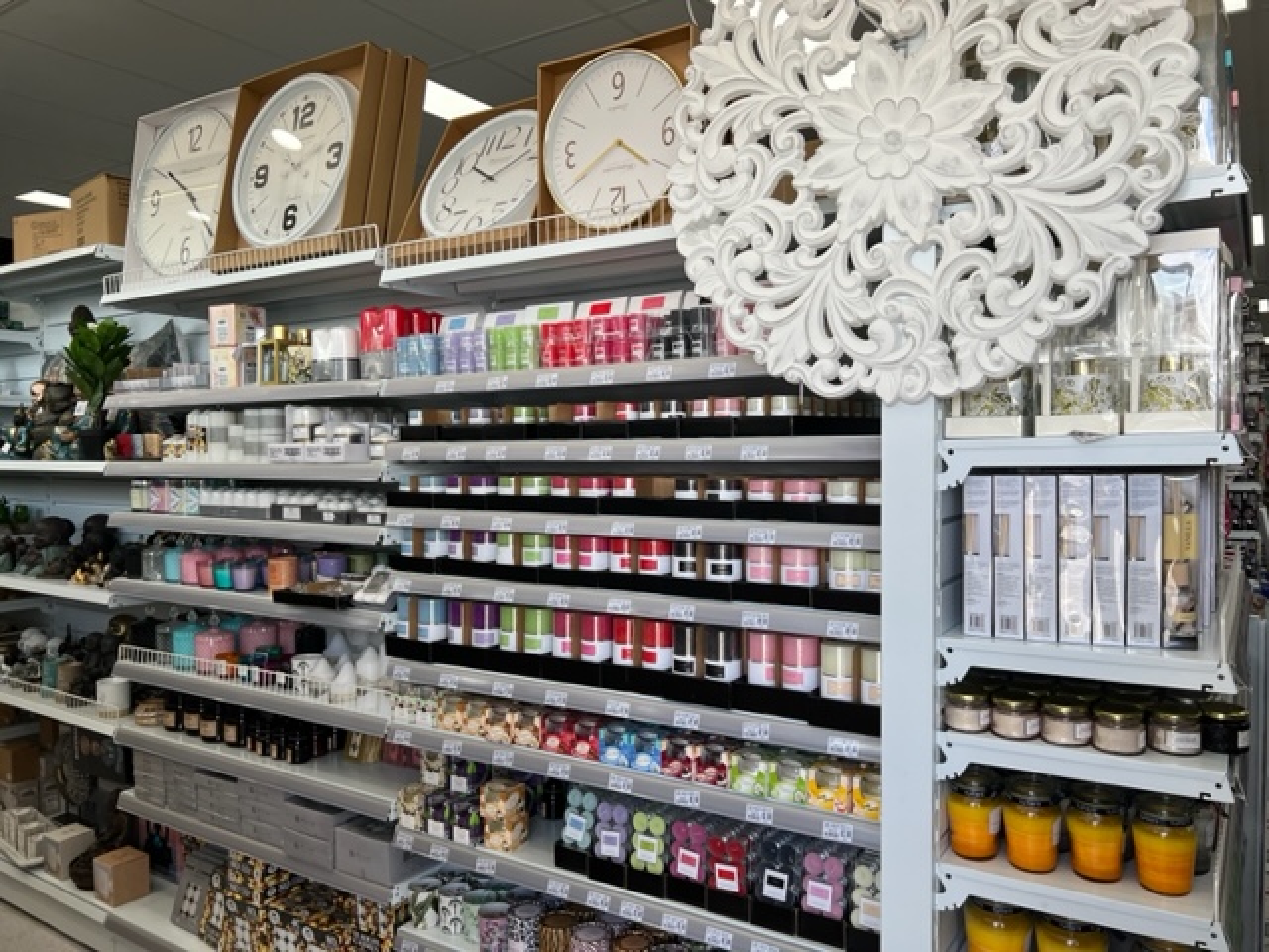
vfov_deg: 53.1
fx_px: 953
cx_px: 634
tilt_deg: -2.3
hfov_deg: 67.3
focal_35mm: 26
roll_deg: +0.9
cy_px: 476
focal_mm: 5.7
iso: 50
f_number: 1.5
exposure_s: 1/526
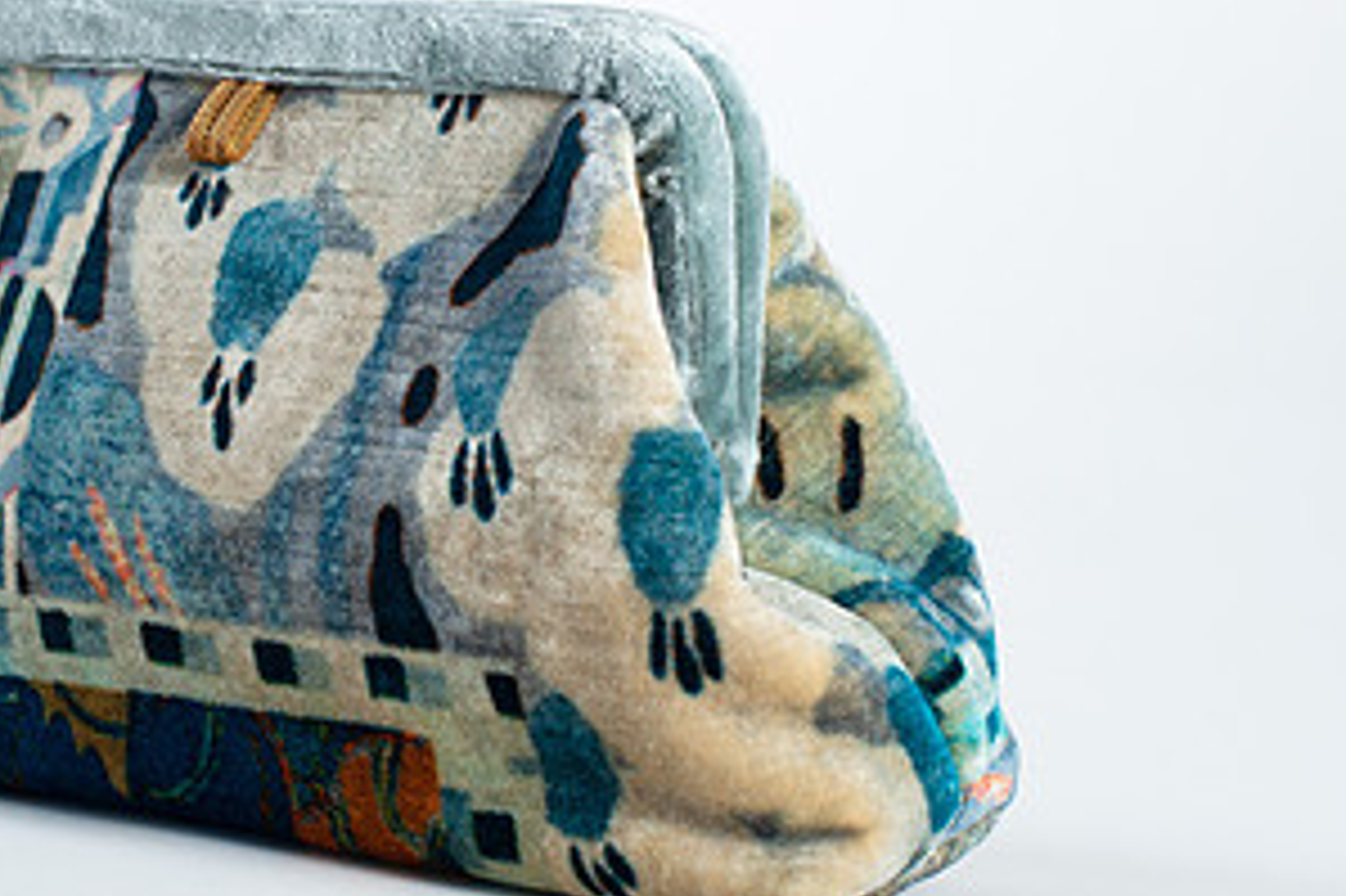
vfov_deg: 14.1
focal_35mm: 97
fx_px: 3625
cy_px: 358
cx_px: 446
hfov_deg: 21.0
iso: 200
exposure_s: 1/200
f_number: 6.3
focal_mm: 50
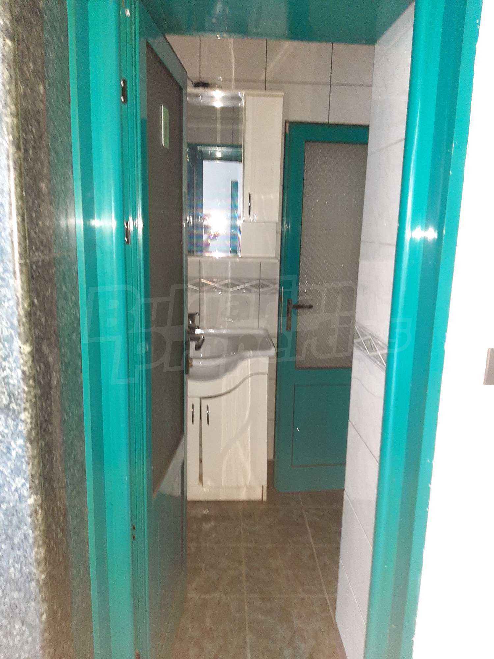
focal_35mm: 26
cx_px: 247
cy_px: 330
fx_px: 495
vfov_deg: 67.3
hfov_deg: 53.1
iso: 500
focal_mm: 3.93
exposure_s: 1/20
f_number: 1.7
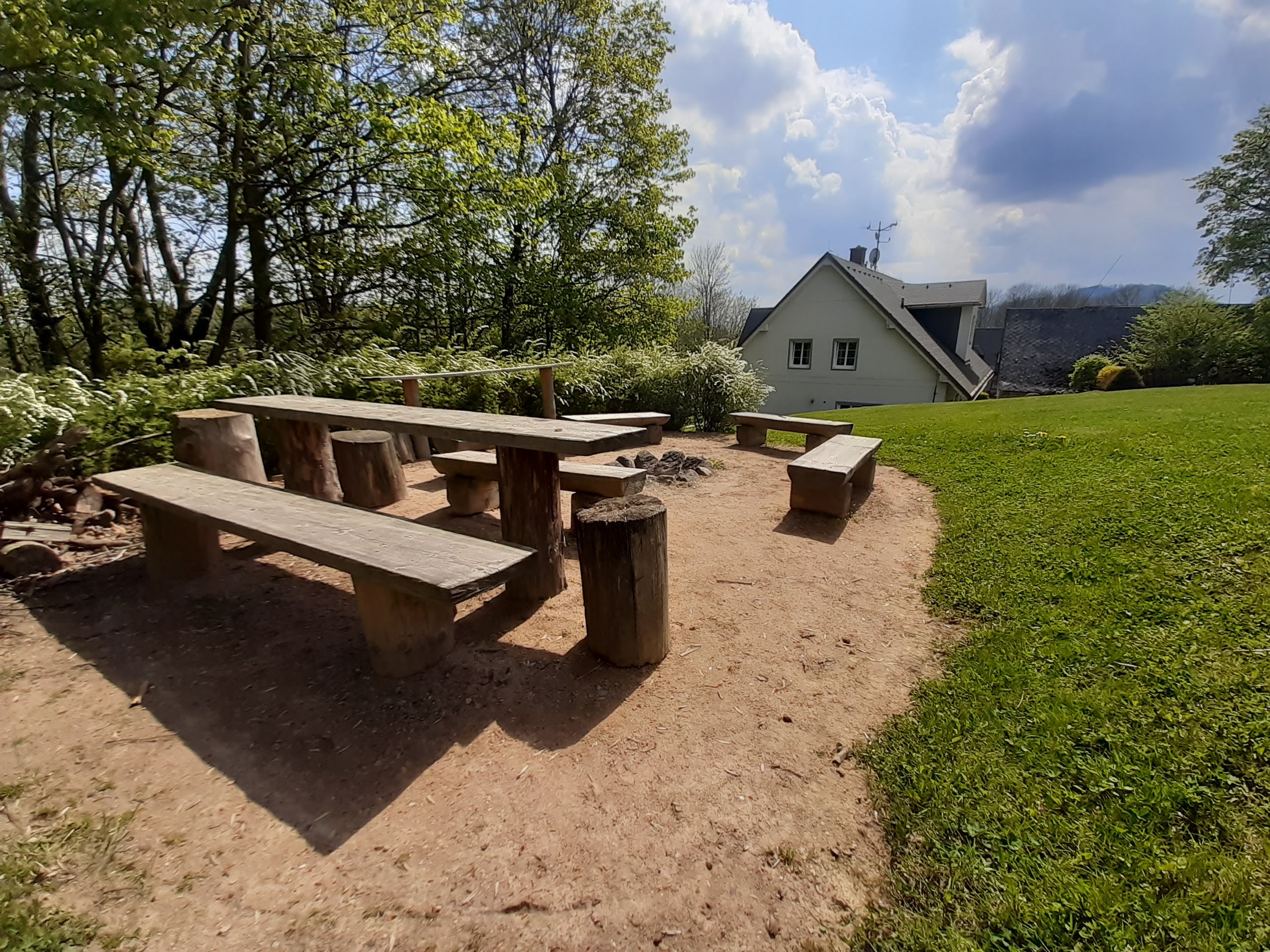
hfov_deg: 106.2
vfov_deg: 89.9
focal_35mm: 13
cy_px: 476
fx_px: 477
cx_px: 635
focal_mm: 1.13
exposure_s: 1/1600
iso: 40
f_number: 2.2
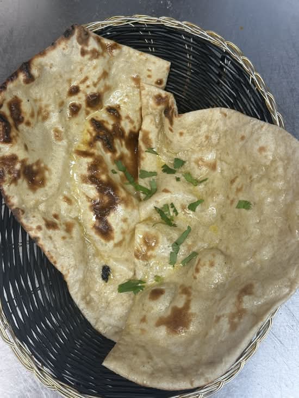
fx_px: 553
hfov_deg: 30.3
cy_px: 199
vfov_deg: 39.7
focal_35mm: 48
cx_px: 150
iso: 64
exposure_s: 1/50
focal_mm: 6.86
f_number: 1.78
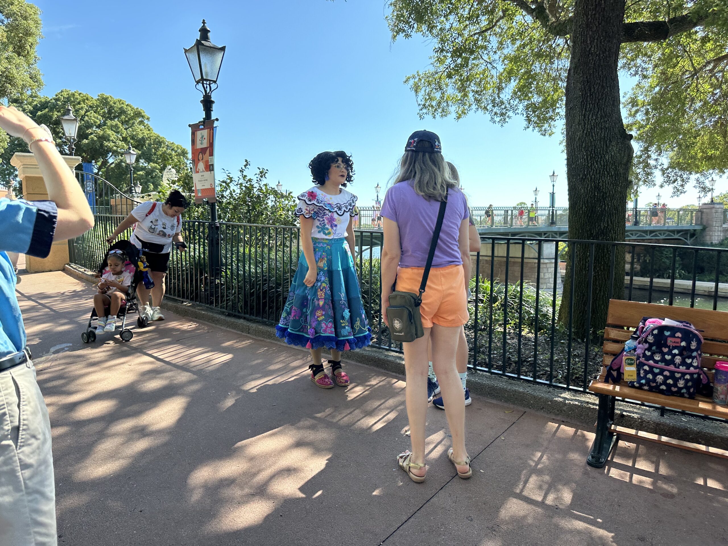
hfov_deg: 71.6
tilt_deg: -9.5
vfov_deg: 56.8
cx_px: 364
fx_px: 505
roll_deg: +0.6
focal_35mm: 24
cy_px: 273
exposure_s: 1/918
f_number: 1.78
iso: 80
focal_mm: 6.86
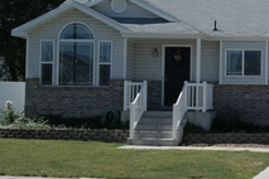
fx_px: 672
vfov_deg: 15.2
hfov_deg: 21.1
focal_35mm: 90
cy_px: 91
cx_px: 322
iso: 100
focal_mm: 20
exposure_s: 1/180
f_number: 7.1
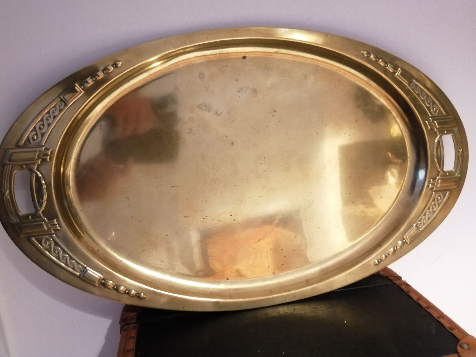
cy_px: 178
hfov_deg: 67.3
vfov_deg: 53.1
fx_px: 358
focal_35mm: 26
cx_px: 238
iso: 640
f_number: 1.8
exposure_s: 1/14.3
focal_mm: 3.6
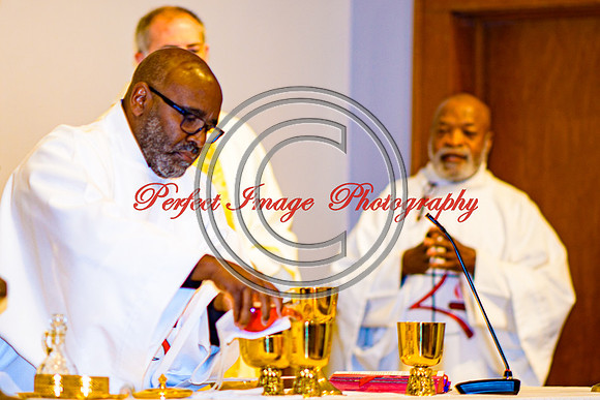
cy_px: 203
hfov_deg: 9.7
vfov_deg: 6.5
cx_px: 246
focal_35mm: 212
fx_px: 3536
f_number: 1.4
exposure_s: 1/100
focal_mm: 105
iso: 100
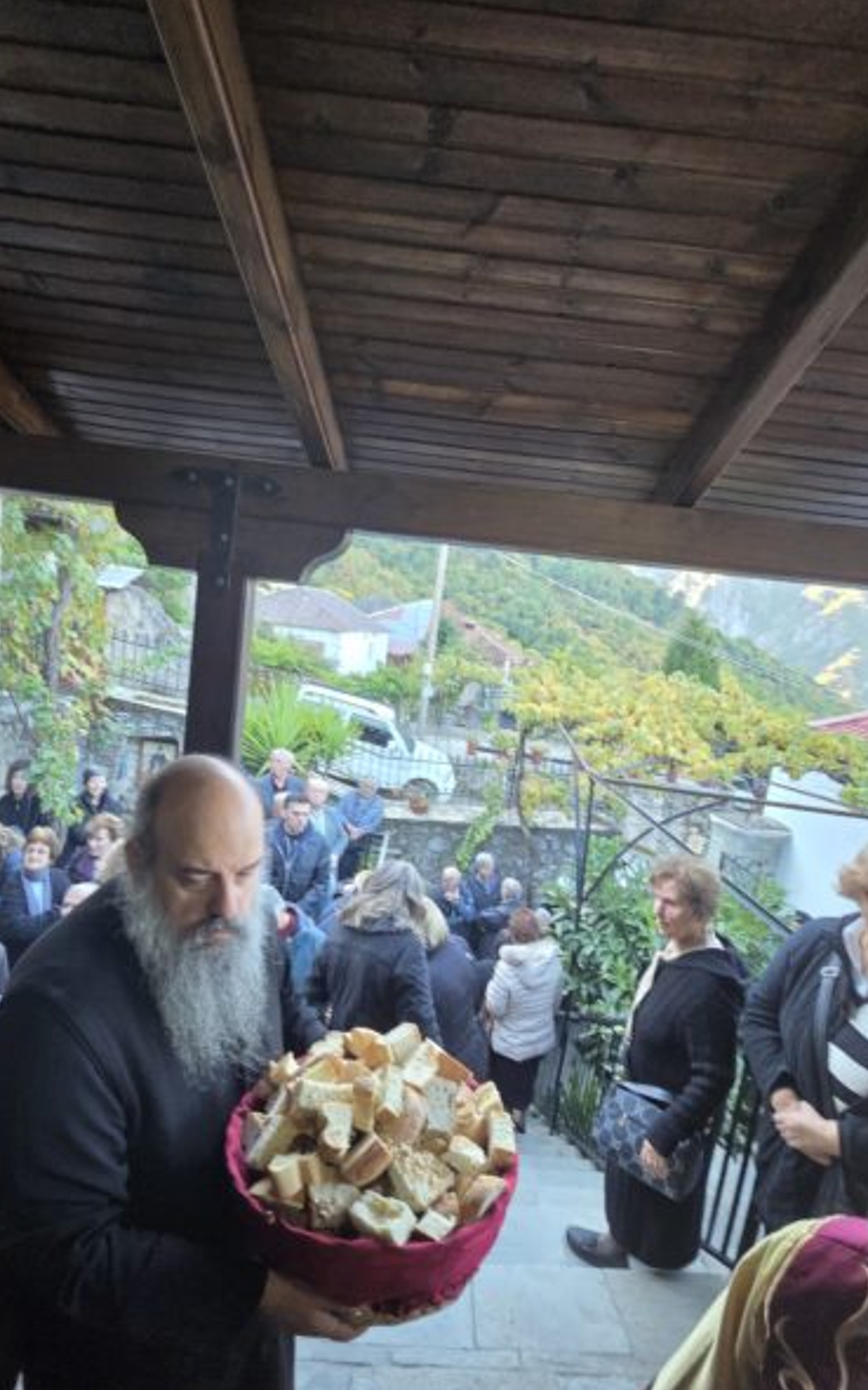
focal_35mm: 14
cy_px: 694
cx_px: 468
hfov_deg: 78.5
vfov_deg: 105.3
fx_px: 530
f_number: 2.2
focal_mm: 2.2
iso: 250
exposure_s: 1/100
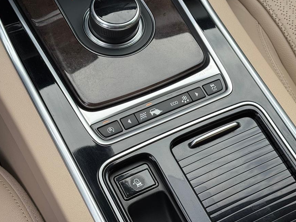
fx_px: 607
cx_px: 152
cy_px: 85
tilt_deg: -59.9
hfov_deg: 27.4
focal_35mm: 71
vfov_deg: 20.7
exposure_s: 1/454
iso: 64
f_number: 1.78
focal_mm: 6.76
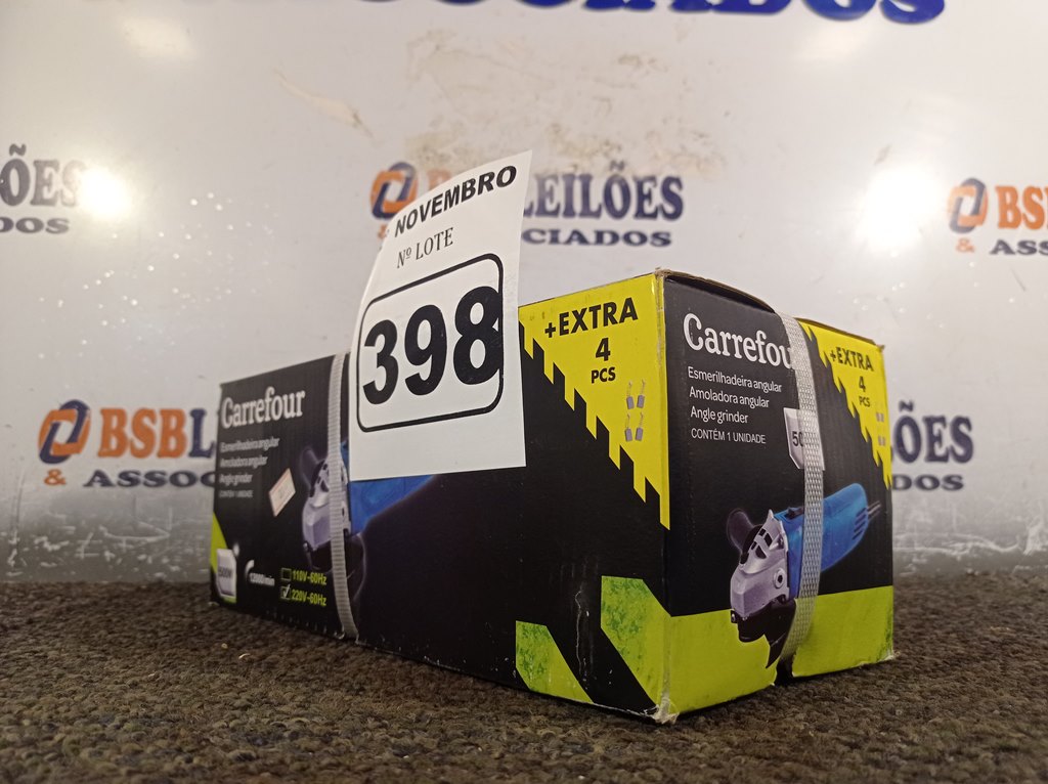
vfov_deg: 49.7
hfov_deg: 63.5
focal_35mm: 28
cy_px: 392
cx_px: 524
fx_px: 847
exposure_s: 1/120
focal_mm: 4.7
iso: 131
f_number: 1.79
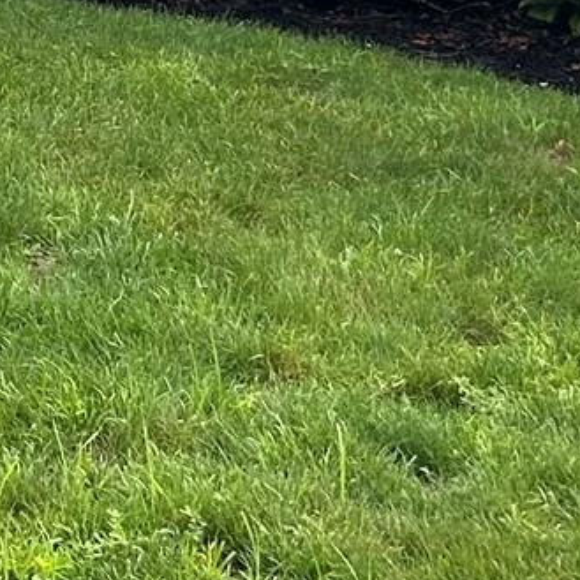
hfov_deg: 11.4
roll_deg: -0.2
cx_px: -455
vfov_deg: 11.2
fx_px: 2711
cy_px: -539
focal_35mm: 143
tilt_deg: -0.2
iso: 50
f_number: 1.5
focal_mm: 5.7
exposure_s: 1/873
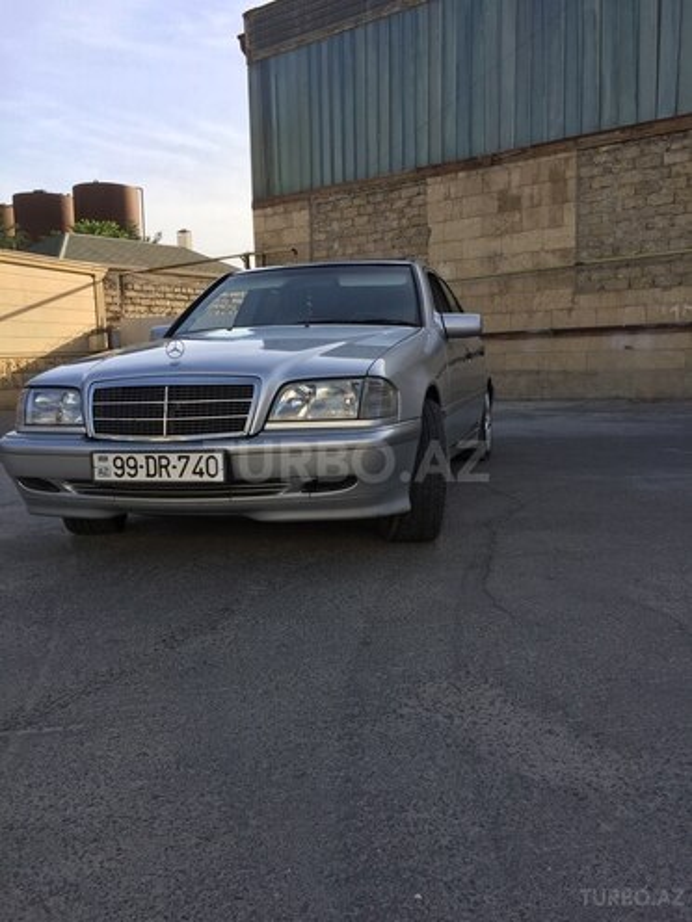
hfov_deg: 48.2
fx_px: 773
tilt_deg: -6.7
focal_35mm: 29
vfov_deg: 61.7
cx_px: 346
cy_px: 461
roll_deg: +1.1
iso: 32
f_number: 2.2
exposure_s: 1/732
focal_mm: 4.15
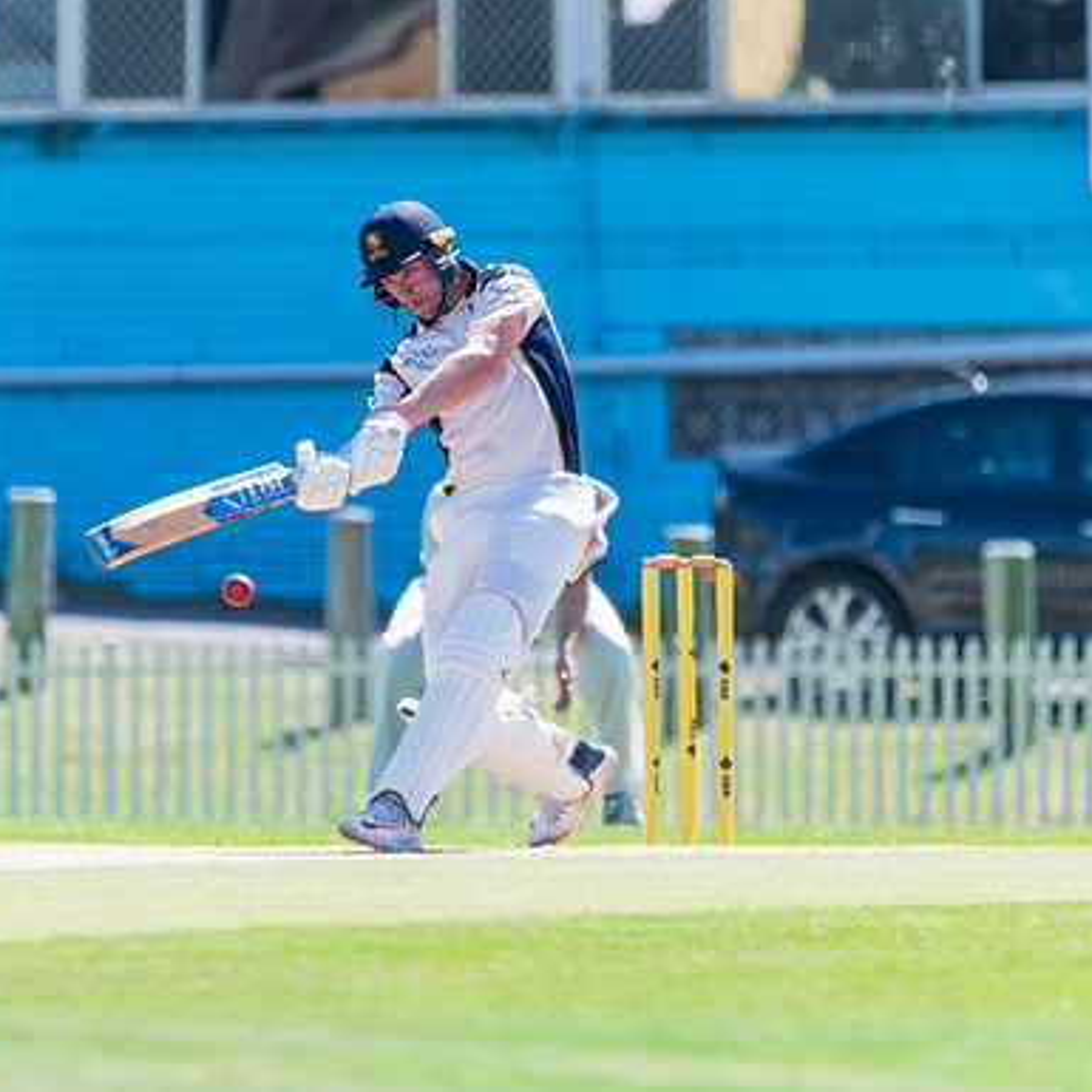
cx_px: 415
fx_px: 31836
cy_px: 488
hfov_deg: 2.0
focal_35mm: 892
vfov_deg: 2.0
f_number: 6.3
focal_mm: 600
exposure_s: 1/1250
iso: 400
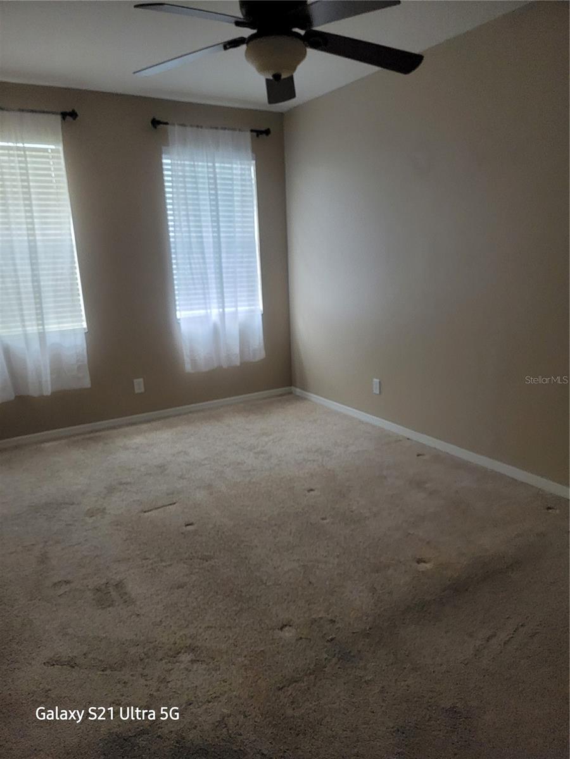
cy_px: 380
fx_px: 527
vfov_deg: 71.6
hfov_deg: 56.8
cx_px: 285
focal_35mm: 24
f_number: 1.8
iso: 250
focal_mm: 6.7
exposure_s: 1/60
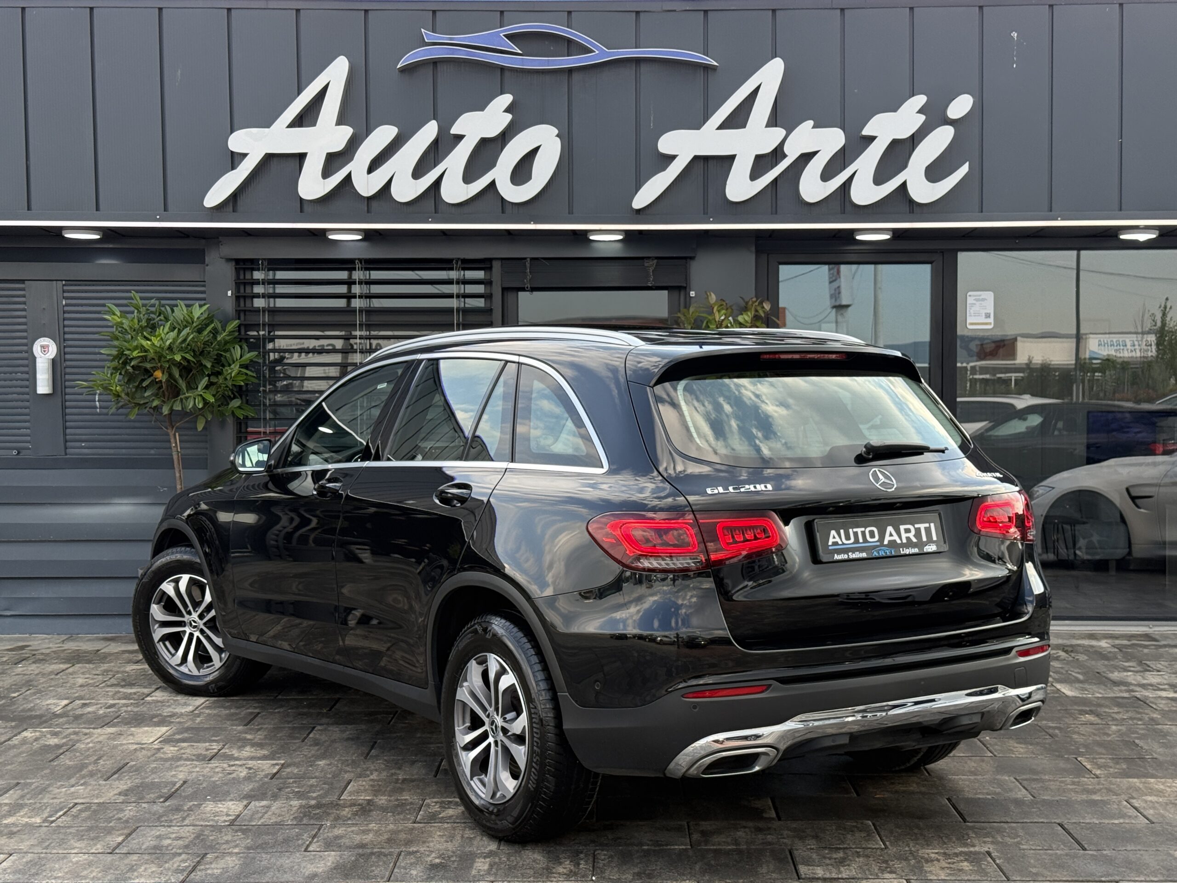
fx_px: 1632
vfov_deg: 30.3
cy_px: 442
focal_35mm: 48
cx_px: 588
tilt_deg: -0.6
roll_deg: +0.8
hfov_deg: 39.7
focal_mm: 6.76
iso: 100
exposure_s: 1/786
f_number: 1.78
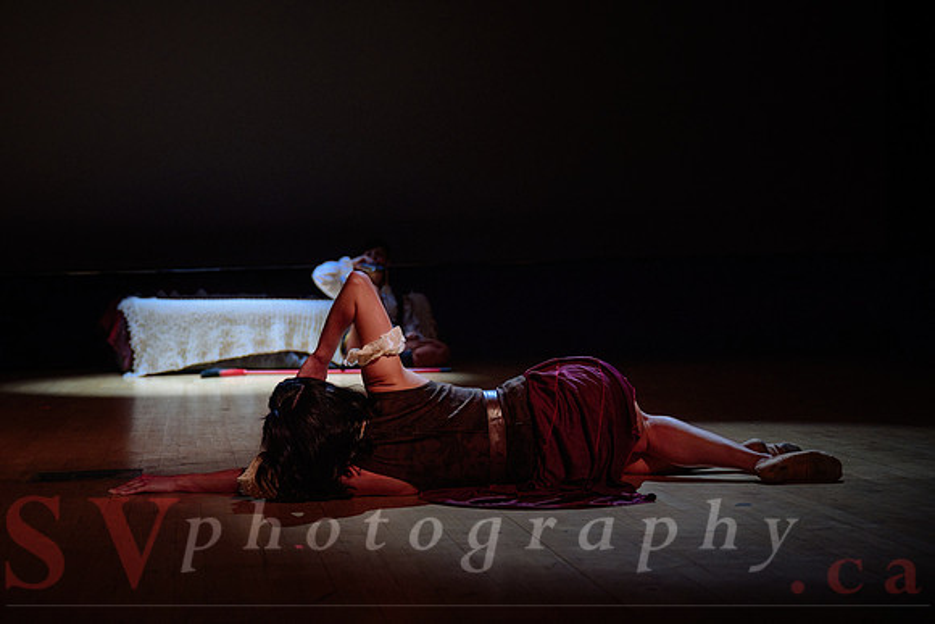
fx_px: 1768
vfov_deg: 19.9
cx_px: 303
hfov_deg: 29.4
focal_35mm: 68
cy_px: 194
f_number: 2.8
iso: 1600
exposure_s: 1/200
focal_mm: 48
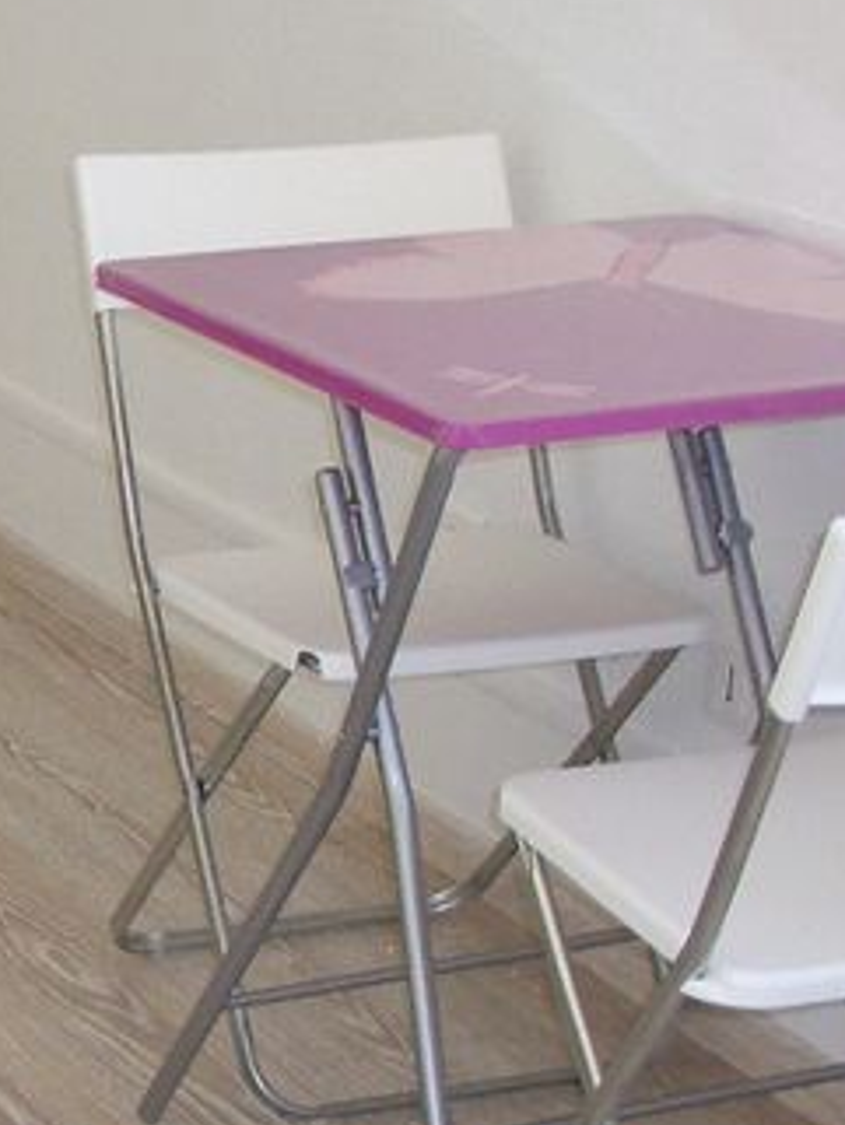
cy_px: 585
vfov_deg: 18.0
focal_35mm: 109
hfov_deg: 12.8
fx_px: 3545
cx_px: -456
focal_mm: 5.8
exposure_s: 1/100
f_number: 2.6
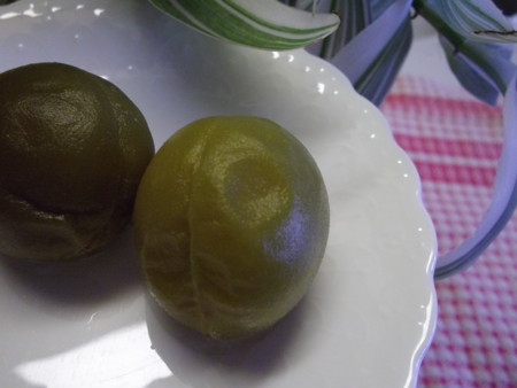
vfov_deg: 44.2
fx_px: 478
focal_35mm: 32
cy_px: 194
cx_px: 258
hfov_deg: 56.8
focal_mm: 5.8
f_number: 3.5
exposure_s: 1/50
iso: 530
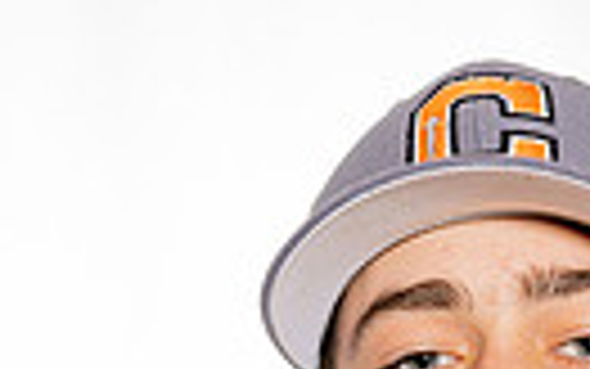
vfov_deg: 4.7
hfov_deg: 7.7
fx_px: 4392
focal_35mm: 273
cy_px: 940
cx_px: 536
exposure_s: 1/250
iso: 100
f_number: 7.1
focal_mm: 52
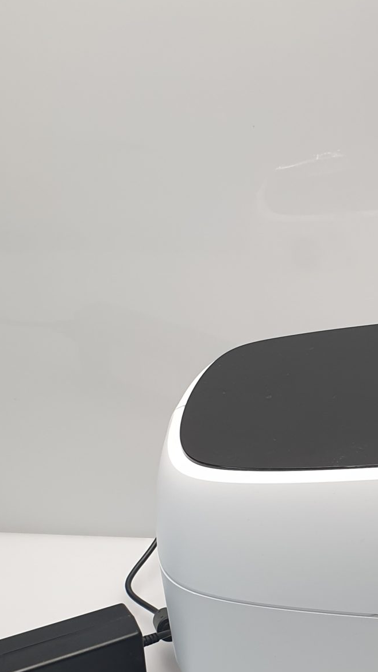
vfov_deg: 33.7
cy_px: 402
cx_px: 365
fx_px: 1105
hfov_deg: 19.0
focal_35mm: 62
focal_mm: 4.3
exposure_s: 1/50
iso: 80
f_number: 2.4
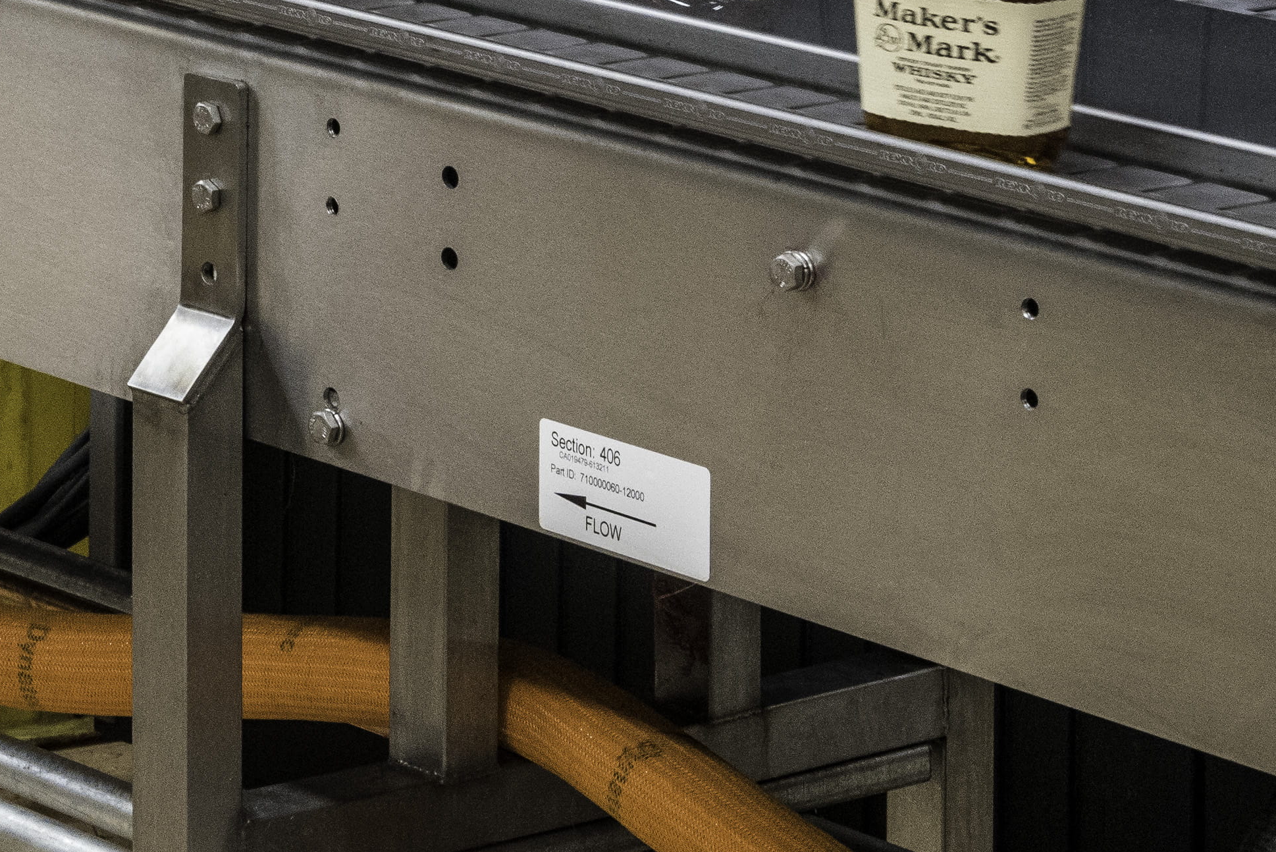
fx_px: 6383
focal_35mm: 180
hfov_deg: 11.0
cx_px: -652
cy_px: -408
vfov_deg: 7.5
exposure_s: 1/40
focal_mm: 58
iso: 3200
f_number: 11
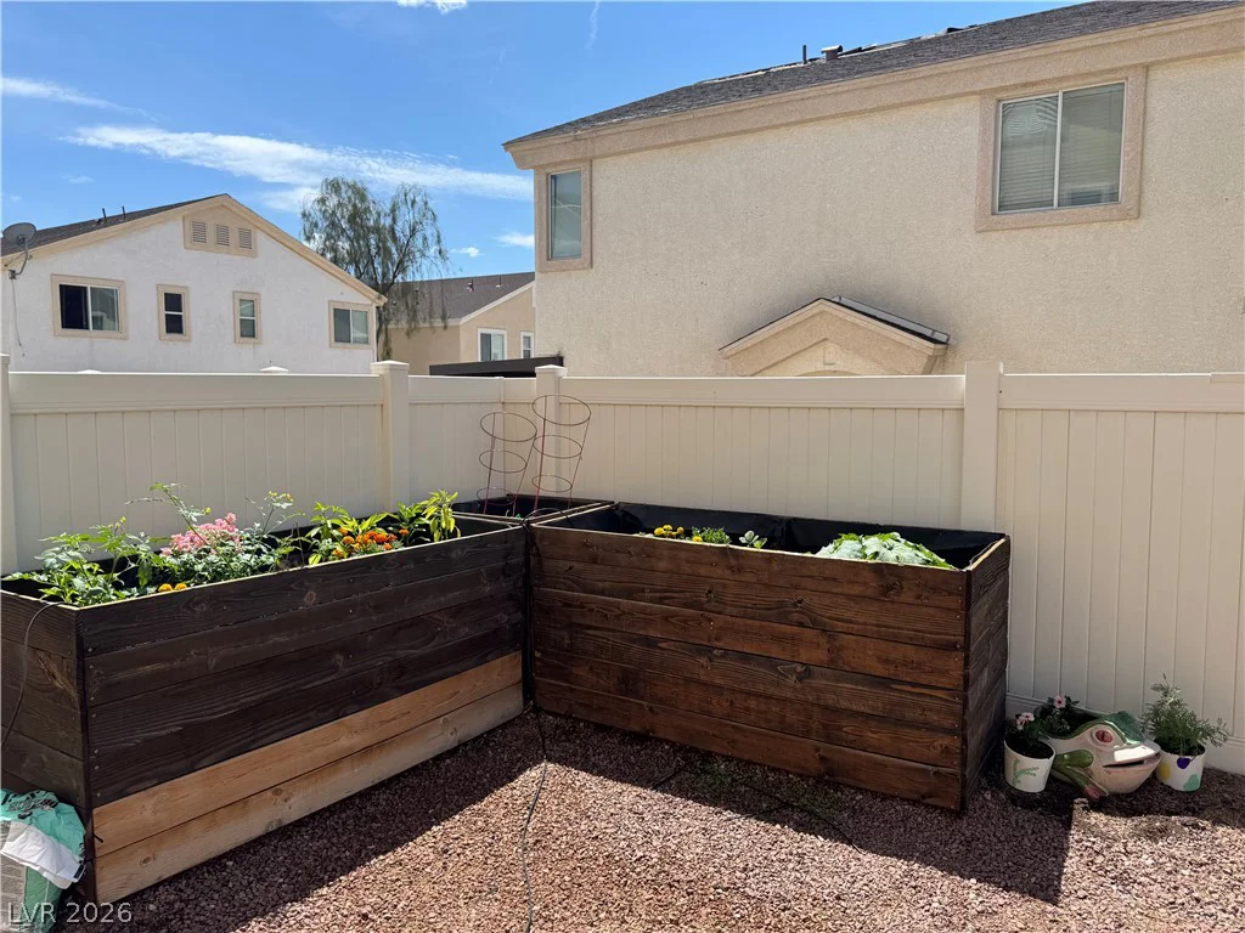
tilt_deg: -5.1
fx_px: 863
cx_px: 622
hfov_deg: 71.6
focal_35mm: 24
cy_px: 466
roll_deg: +0.4
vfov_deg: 56.8
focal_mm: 6.76
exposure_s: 1/4310
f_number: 1.78
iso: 80
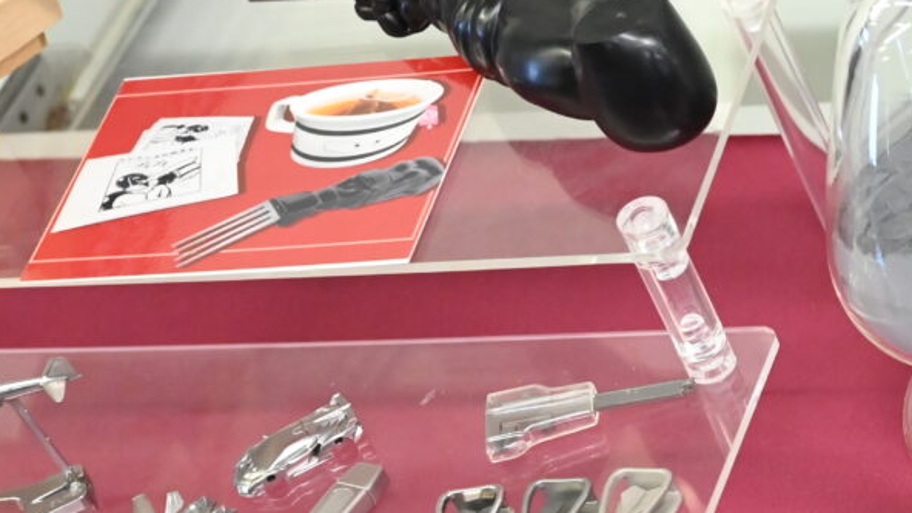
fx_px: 3289
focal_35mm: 136
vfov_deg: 8.8
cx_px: 1374
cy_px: 572
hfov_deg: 14.7
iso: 3200
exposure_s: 1/125
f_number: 5.6
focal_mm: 40
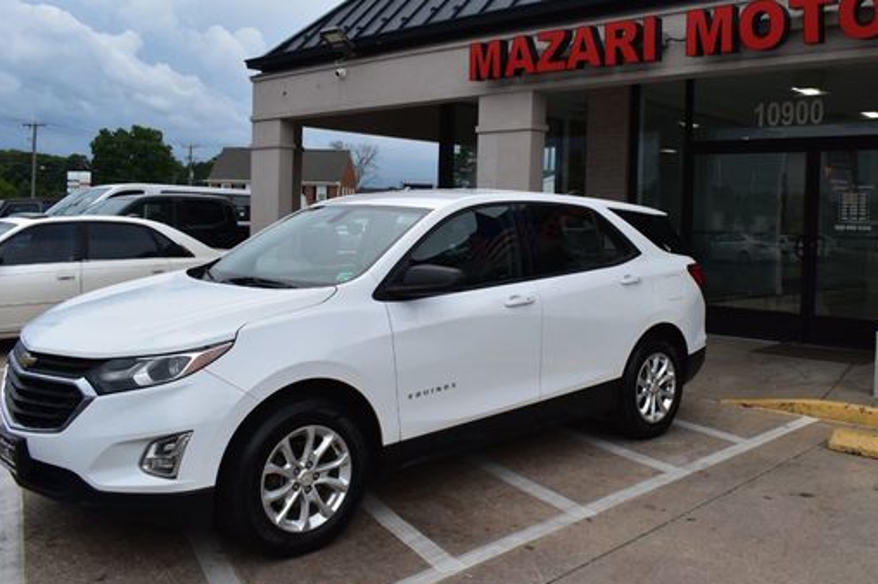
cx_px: 541
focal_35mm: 34
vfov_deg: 38.8
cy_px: 257
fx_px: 829
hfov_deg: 55.3
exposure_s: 1/320
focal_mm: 18
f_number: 10
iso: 400
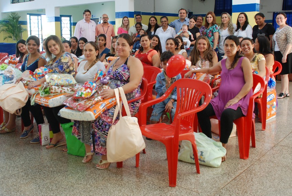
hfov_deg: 48.3
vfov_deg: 33.5
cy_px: 85
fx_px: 325
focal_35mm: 40
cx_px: 138
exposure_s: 1/30
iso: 360
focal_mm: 22
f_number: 3.8
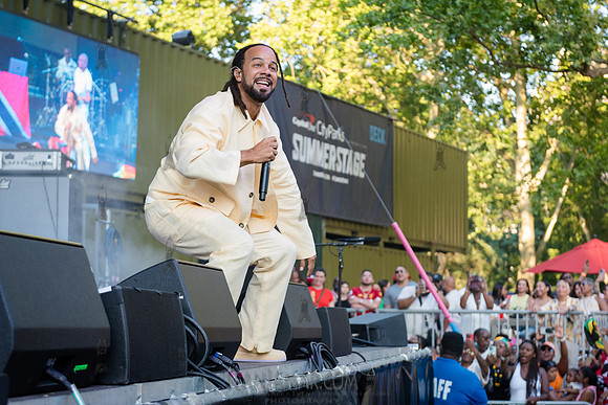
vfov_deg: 18.3
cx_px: 304
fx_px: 1262
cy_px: 202
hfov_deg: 27.1
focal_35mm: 75
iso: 1600
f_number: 4
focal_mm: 70
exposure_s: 1/640
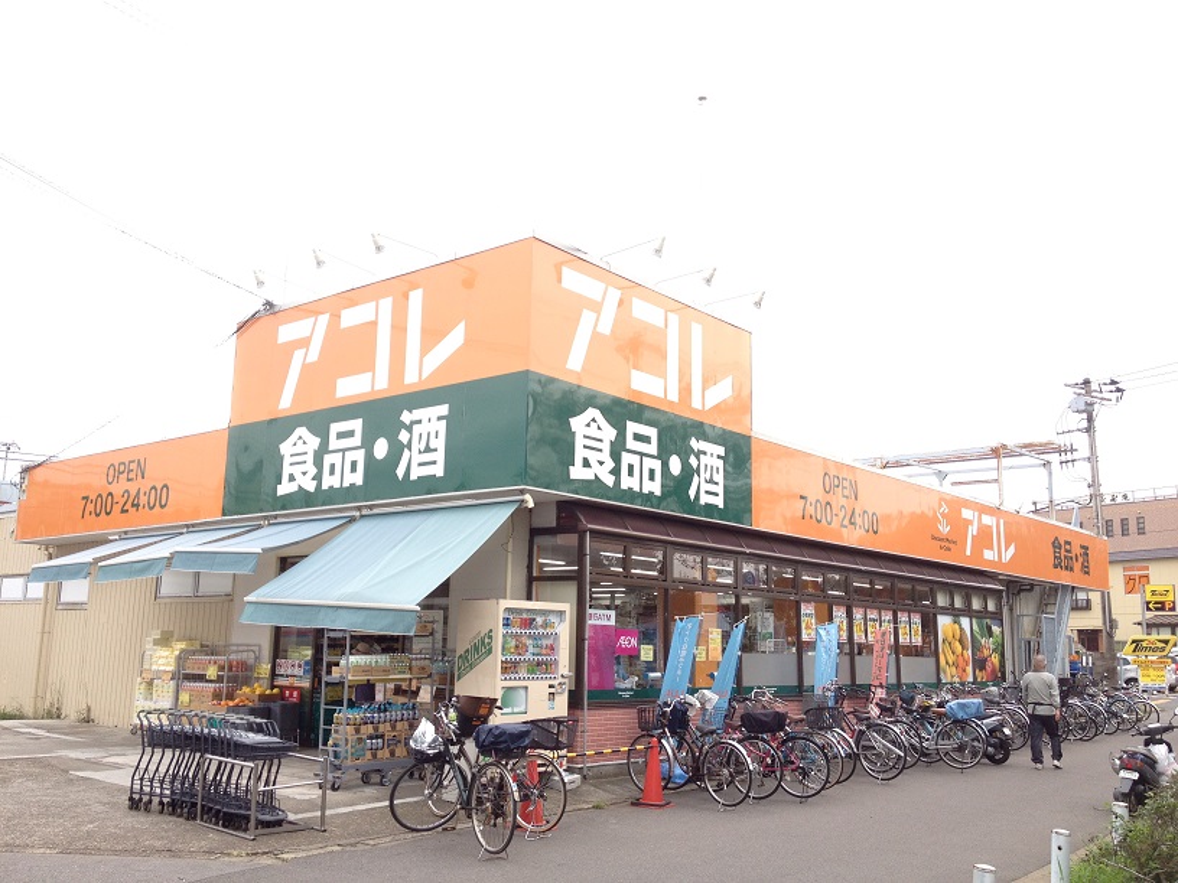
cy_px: 442
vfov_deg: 40.7
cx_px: 589
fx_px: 1191
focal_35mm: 35
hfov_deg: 52.6
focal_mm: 4.28
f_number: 2.4
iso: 64
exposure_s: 1/211
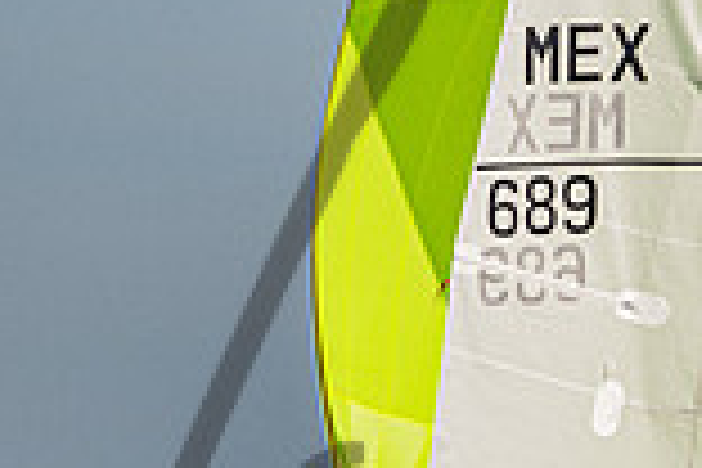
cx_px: 1038
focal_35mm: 1988
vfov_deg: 0.7
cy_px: 435
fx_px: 38763
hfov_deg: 1.0
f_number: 5.6
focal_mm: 400
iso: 320
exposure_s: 1/3200
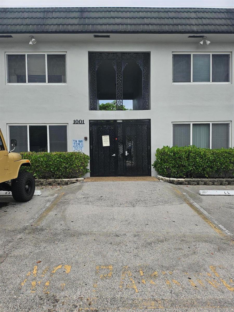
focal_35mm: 24
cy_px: 156
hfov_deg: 56.8
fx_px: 216
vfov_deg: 71.6
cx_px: 117
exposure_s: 1/1936
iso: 50
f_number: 1.8
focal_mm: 5
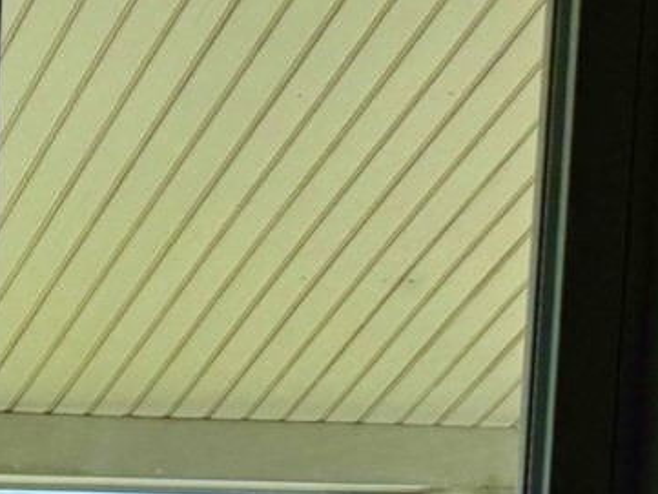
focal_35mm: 136
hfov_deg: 11.9
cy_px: 1019
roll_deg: -1.1
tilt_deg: -6.3
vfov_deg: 10.0
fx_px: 2586
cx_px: -882
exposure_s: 1/3597
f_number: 1.78
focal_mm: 6.76
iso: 80
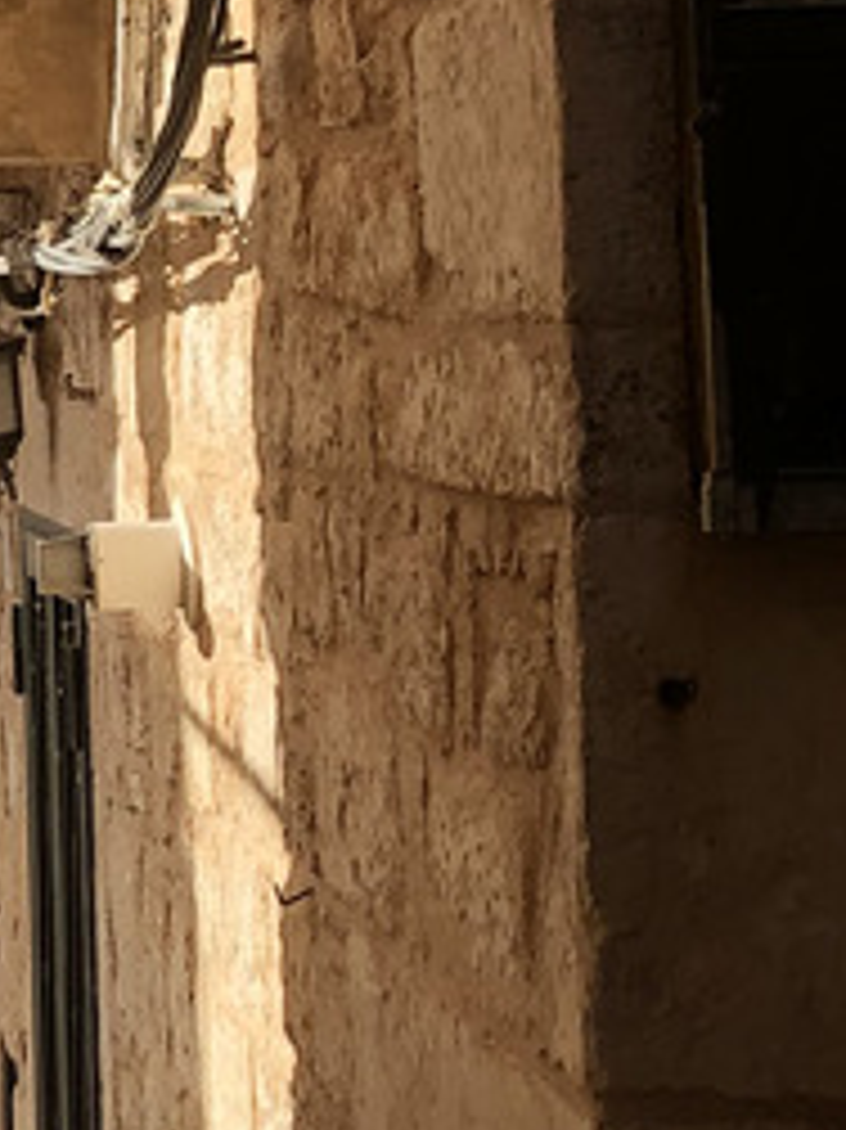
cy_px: 144
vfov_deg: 14.6
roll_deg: +0.8
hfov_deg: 10.3
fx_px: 4370
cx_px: -788
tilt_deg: +3.5
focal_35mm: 134
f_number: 1.8
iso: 20
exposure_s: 1/1033
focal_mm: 4
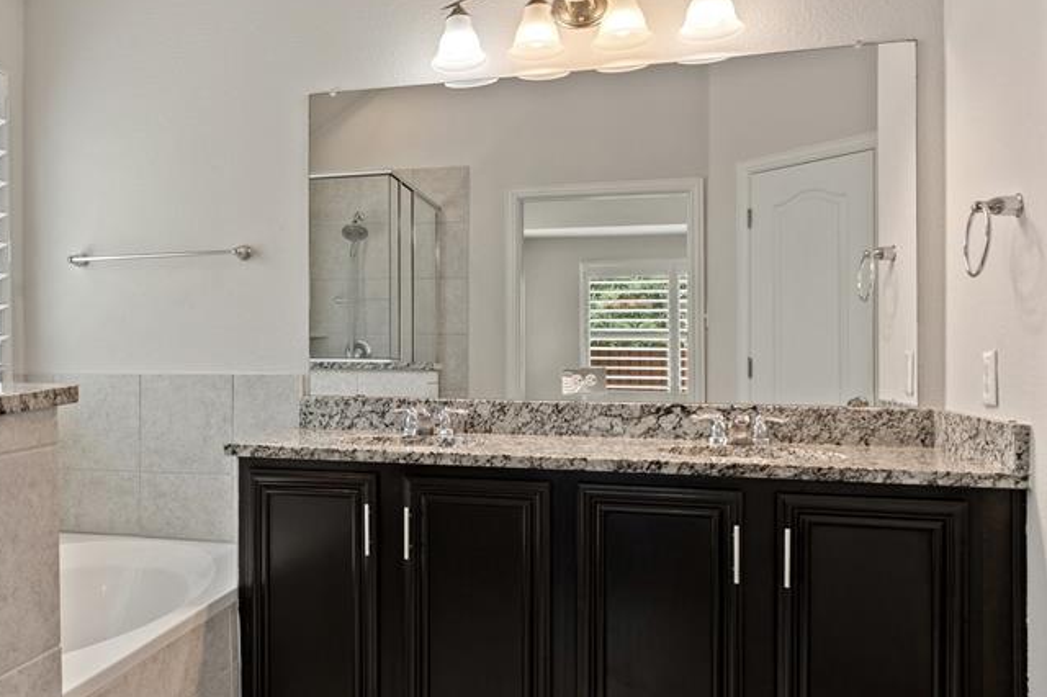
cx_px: 316
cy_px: 357
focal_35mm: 32
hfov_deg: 56.9
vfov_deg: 41.1
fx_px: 930
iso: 400
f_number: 10
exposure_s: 1
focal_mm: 20
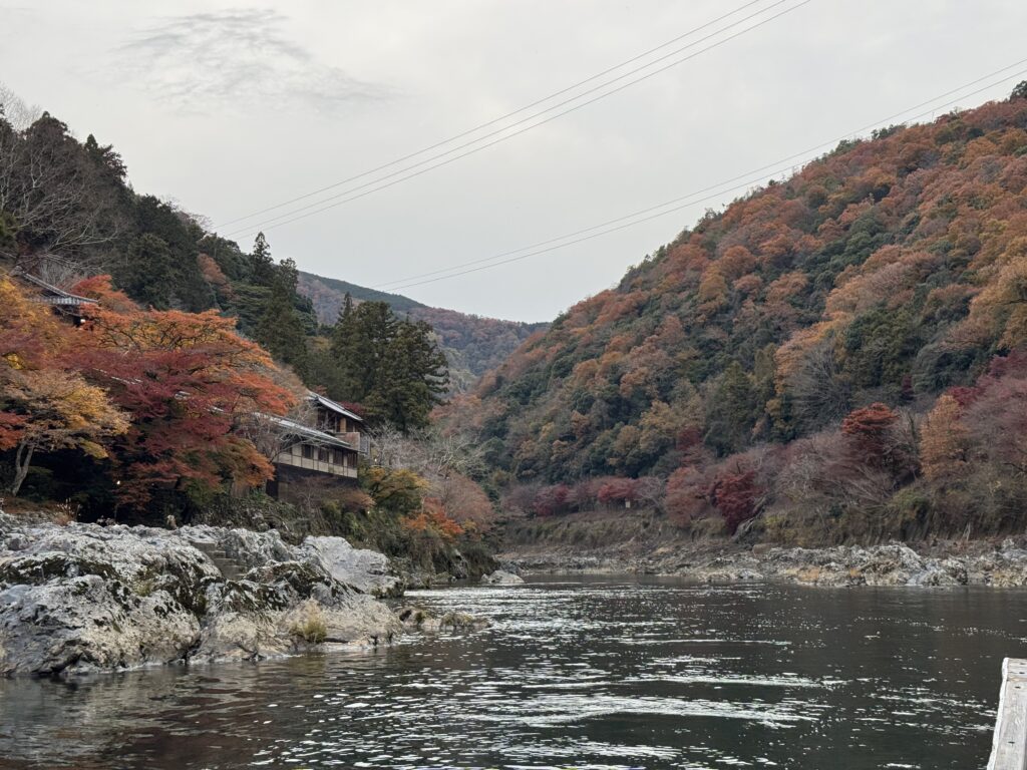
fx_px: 1424
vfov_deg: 30.3
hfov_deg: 39.7
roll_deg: +0.4
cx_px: 514
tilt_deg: +7.0
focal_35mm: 48
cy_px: 385
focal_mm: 6.76
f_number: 1.78
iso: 64
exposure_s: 1/464
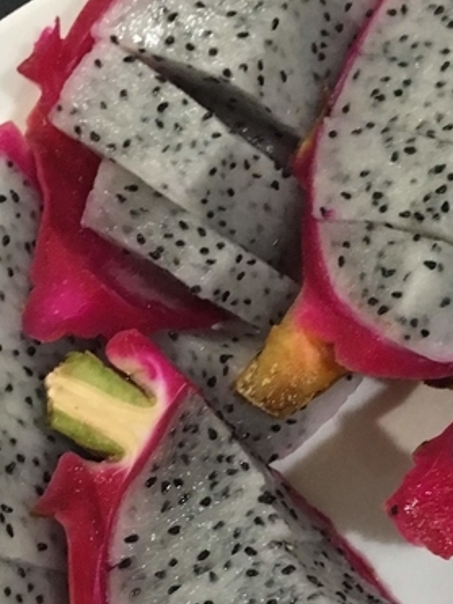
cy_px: 580
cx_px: 494
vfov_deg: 23.6
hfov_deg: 17.8
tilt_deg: -73.2
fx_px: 1397
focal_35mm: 80
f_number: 2.2
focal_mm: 4.15
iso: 200
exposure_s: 1/25
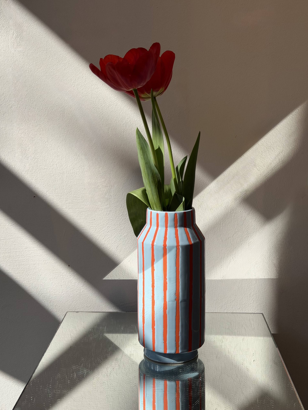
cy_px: 205
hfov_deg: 30.3
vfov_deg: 39.7
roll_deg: +0.6
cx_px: 154
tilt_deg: -7.6
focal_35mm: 48
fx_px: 569
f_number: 1.78
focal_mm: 6.76
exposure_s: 1/4098
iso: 64
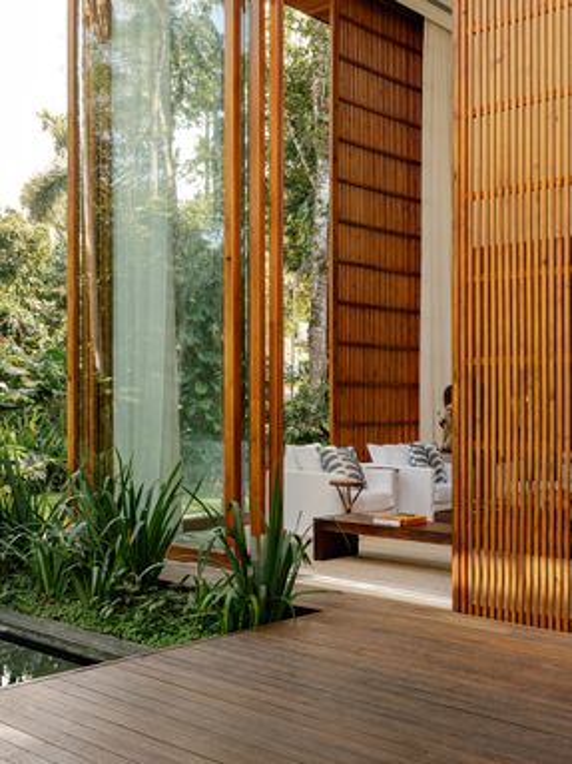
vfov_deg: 44.8
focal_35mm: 42
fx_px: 926
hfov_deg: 34.3
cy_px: 382
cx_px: 286
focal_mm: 53.6
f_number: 9
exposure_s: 1/15
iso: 200
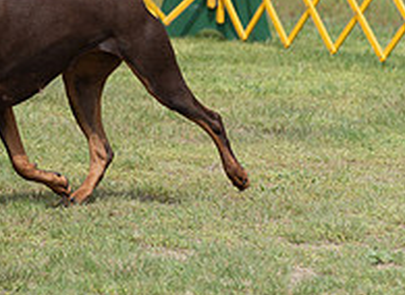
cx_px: -106
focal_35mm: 525
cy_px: -86
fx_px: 6079
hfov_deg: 3.8
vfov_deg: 2.8
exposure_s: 1/800
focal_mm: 150
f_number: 4.5
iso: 100
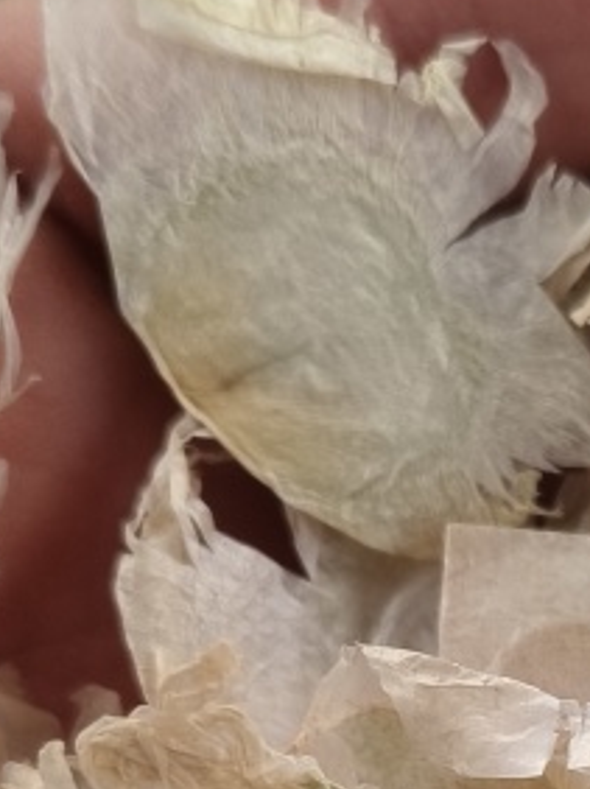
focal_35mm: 87
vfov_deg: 21.2
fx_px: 1980
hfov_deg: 16.4
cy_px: 911
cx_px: 677
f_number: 1.88
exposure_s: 1/100
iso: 707
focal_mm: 5.6
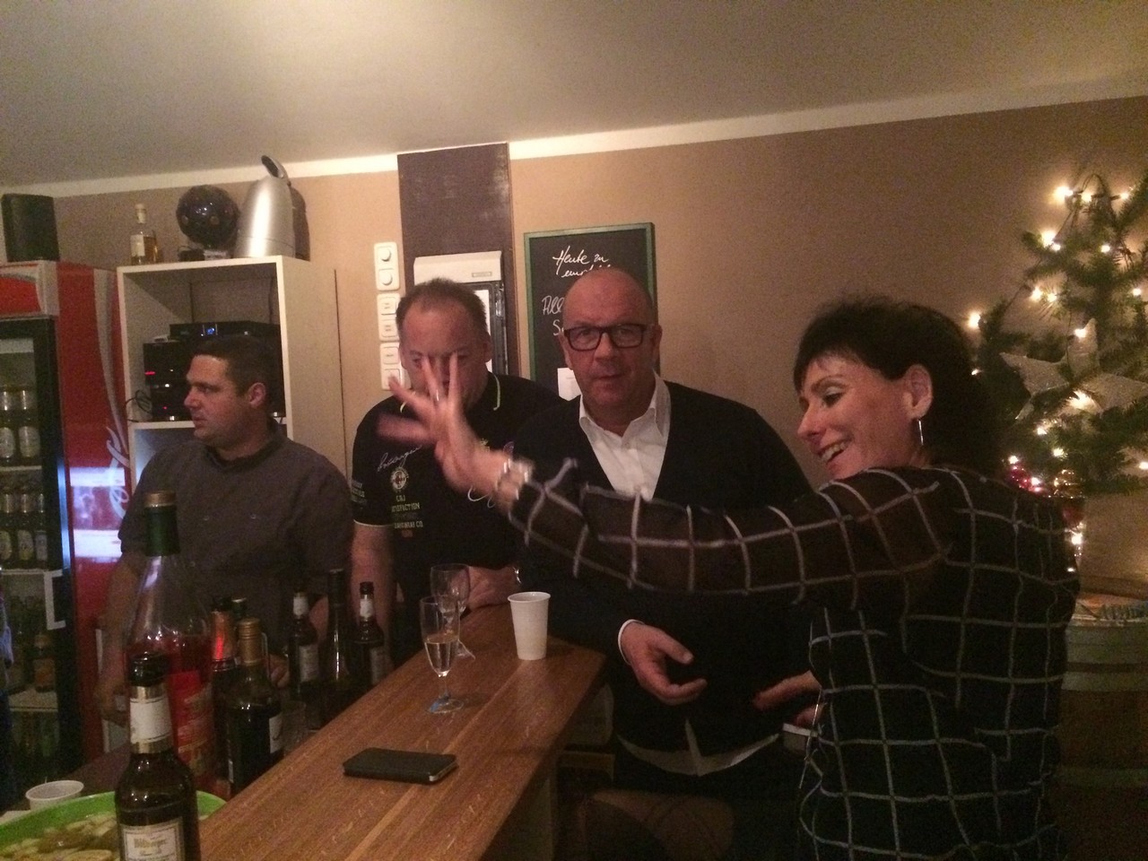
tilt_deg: -2.9
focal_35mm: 29
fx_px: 962
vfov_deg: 48.2
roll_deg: +2.4
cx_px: 574
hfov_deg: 61.7
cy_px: 430
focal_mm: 4.15
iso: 640
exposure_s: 1/17
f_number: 2.2
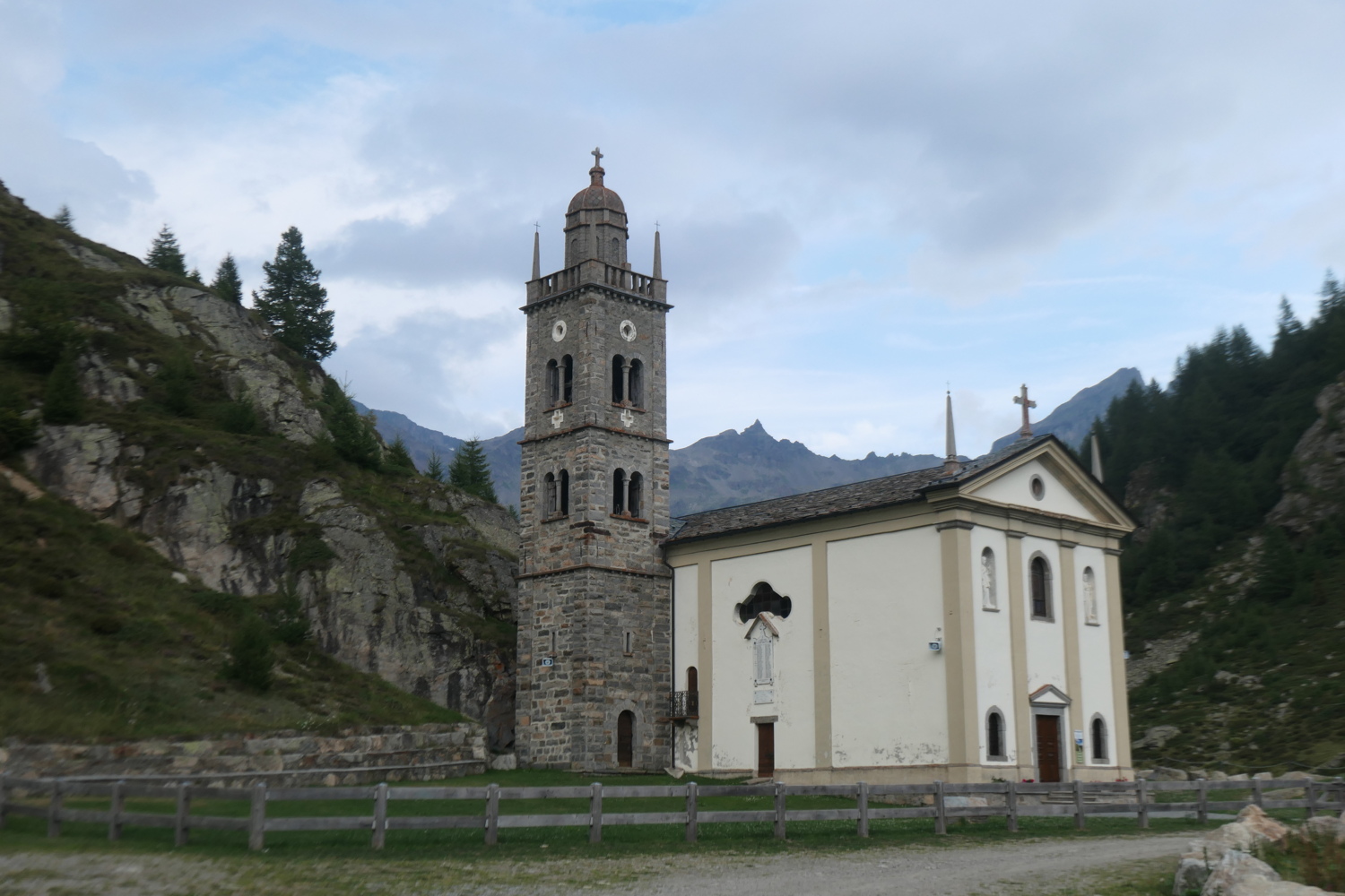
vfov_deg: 31.2
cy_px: 448
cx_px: 672
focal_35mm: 43
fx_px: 1606
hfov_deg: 45.4
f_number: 4
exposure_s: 1/640
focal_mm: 15.8
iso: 200
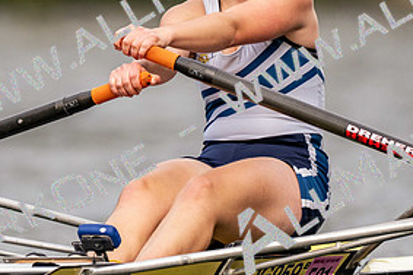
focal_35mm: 1229
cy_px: 139
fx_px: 14083
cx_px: 112
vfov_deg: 1.1
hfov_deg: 1.7
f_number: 4
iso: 720
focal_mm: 600
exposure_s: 1/2500
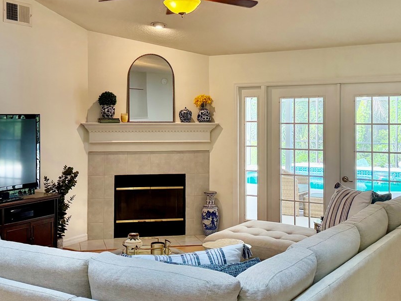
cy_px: 117
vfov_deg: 30.2
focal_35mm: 48
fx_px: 556
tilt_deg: -0.9
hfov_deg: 39.6
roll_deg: -0.6
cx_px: 175
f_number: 1.78
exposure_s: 1/136
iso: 200
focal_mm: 6.76
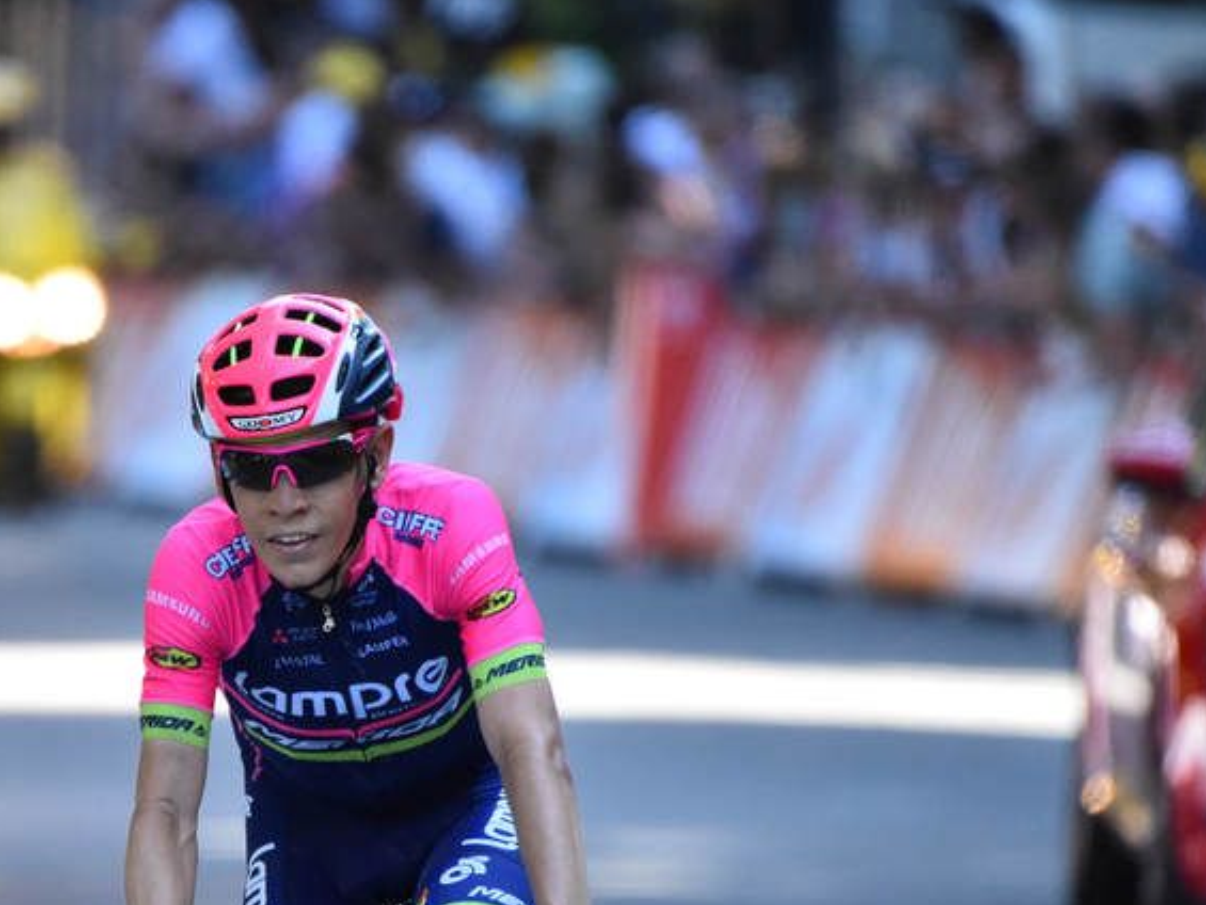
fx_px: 30352
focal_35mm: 871
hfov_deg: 2.3
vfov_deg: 1.7
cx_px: 228
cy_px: 653
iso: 3600
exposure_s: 1/1250
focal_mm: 500
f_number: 5.6
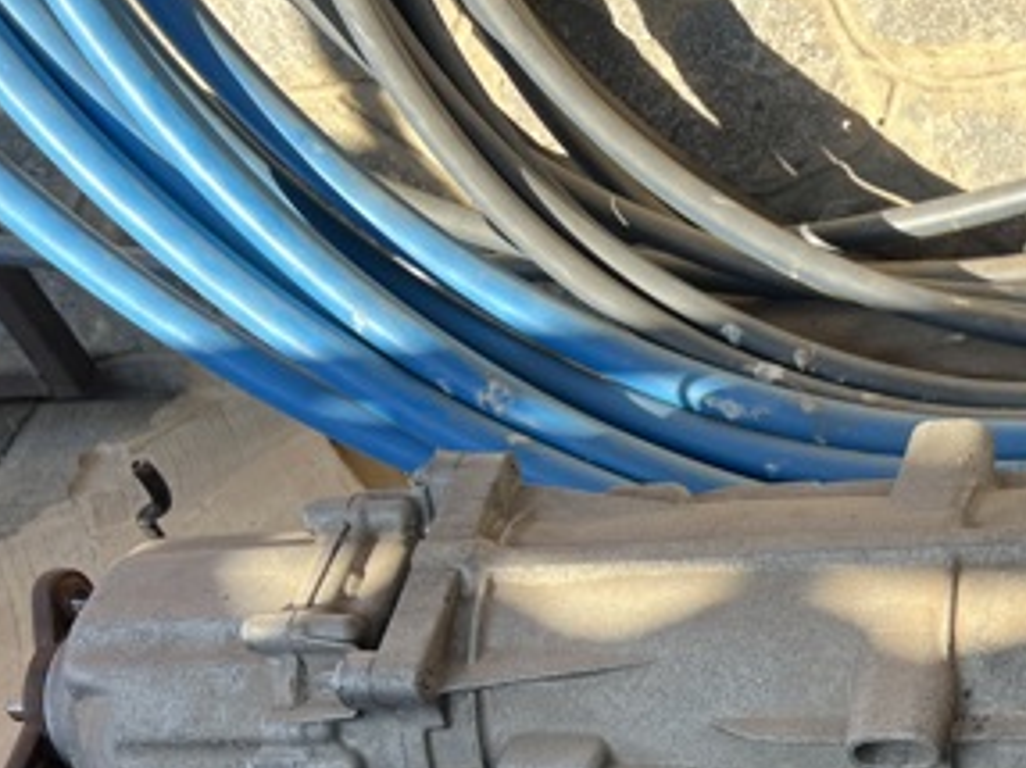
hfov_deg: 30.3
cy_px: 777
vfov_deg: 24.0
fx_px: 1718
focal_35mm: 58
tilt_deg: -51.9
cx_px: 1087
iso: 50
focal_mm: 5.7
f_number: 1.5
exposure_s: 1/547
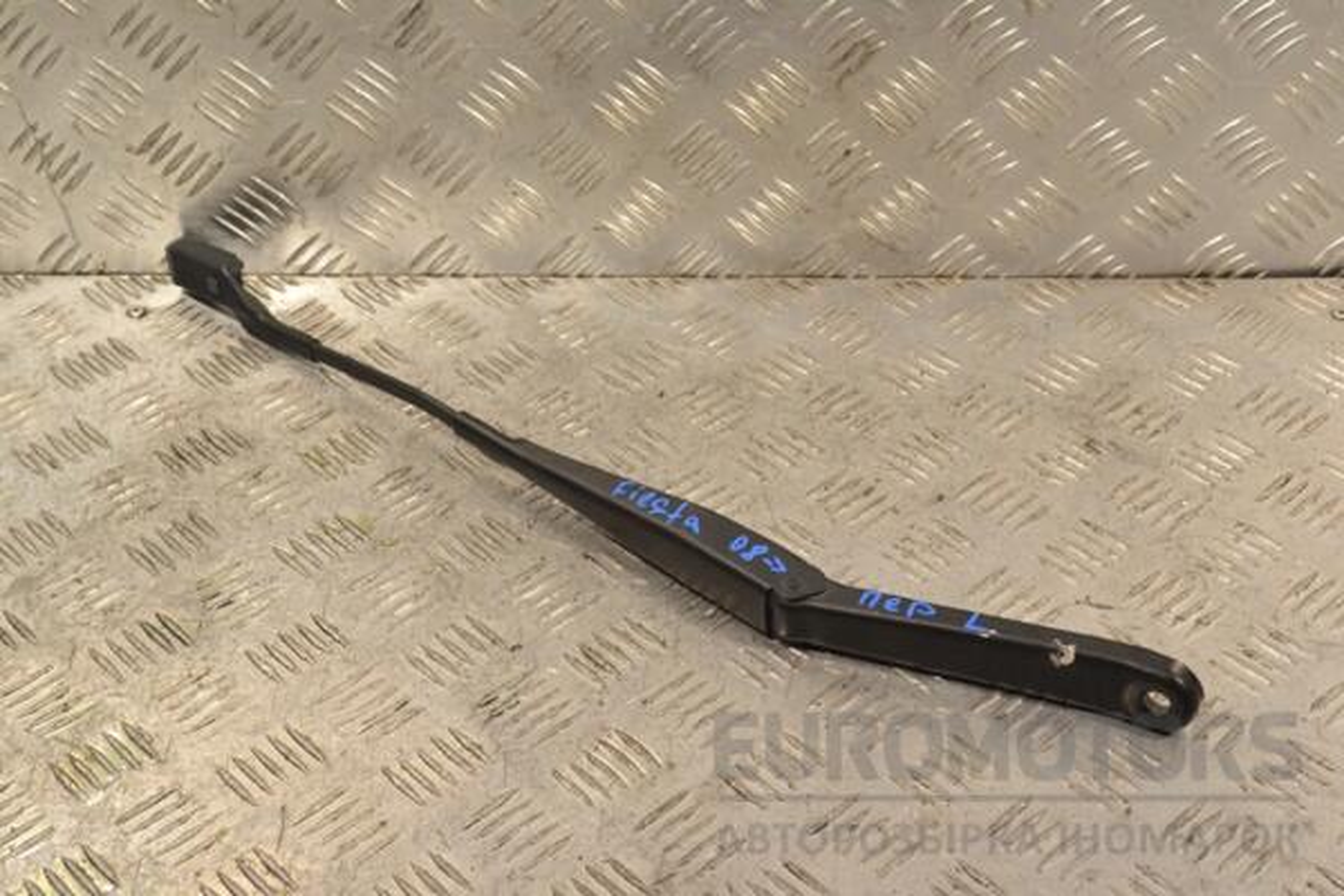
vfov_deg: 23.8
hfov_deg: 35.1
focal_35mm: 57
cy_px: 448
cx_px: 672
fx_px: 2128
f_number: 9
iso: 3200
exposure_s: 1/320
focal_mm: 38
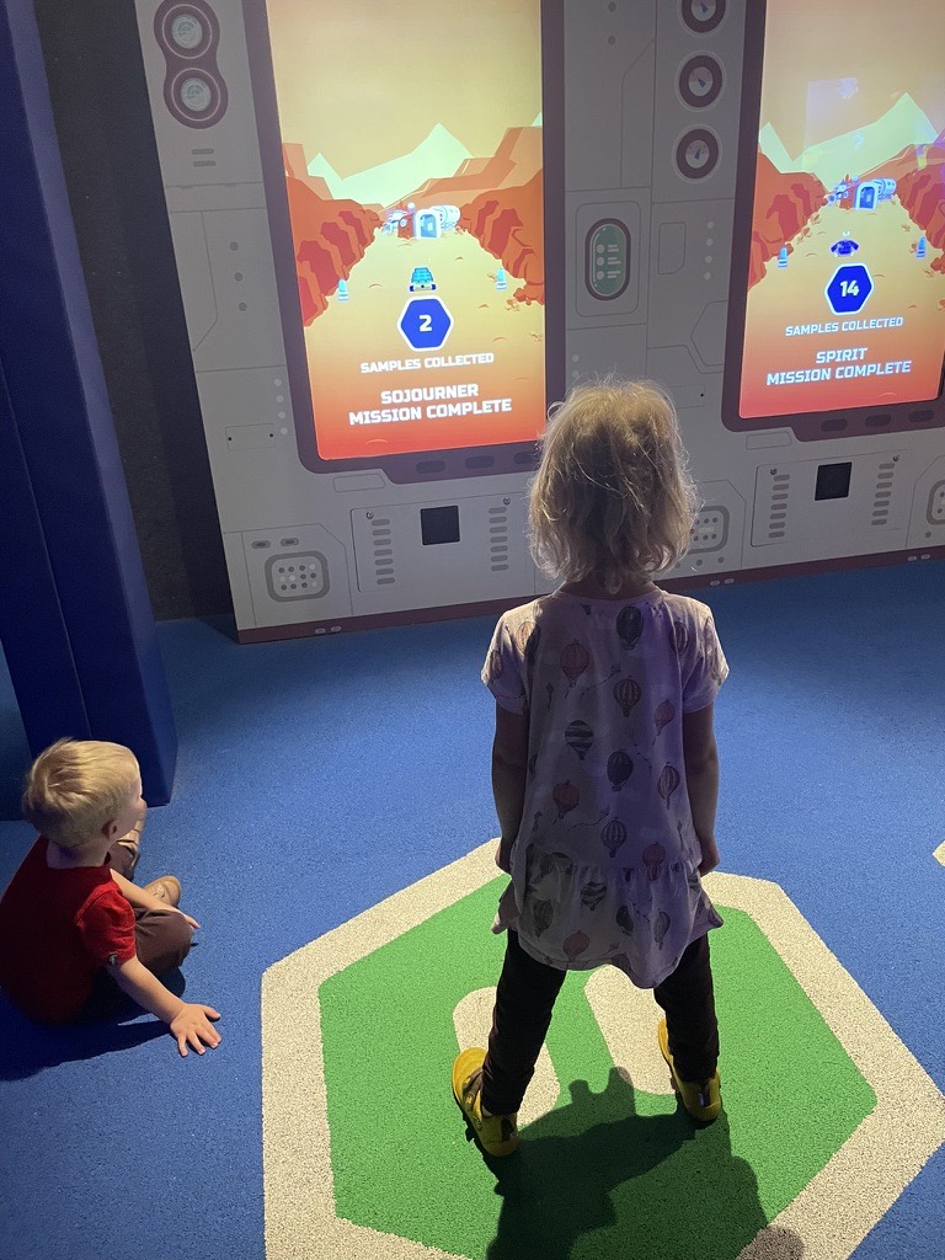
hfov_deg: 53.1
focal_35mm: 26
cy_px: 630
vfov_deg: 67.3
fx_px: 946
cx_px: 472
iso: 320
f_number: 1.6
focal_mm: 4.2
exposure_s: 1/60
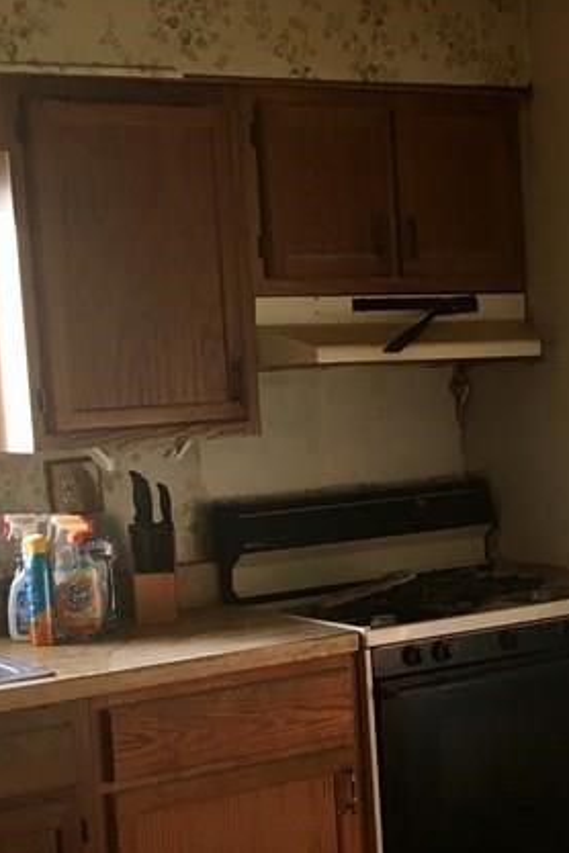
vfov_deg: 27.2
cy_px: 536
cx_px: 452
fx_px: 1754
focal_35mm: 74
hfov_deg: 18.3
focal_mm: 4.15
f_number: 2.2
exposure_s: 1/30
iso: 32
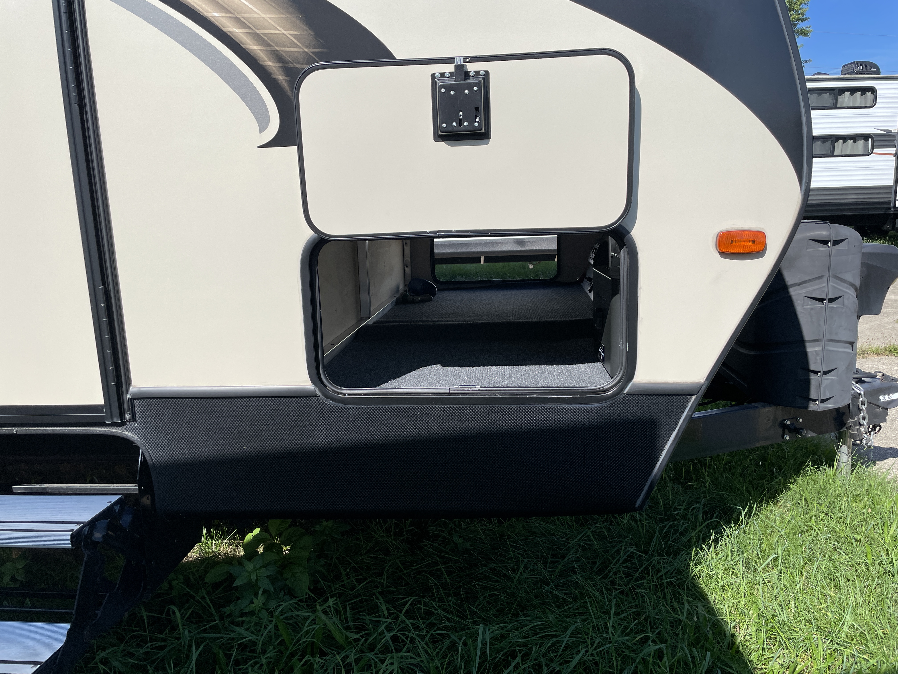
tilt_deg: -11.3
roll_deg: +3.8
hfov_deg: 67.3
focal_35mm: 26
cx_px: 449
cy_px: 337
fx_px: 674
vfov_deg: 53.1
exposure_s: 1/3610
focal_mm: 4.2
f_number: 1.6
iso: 32
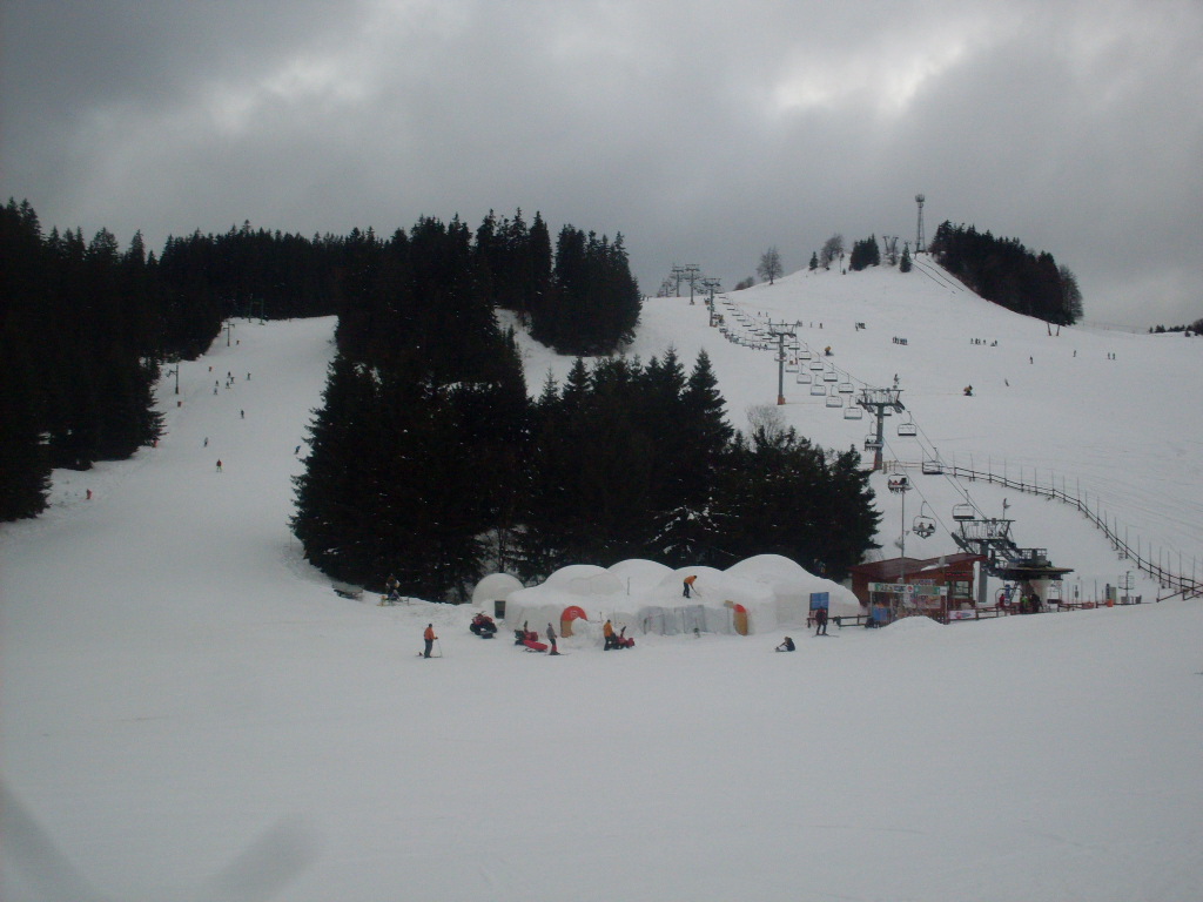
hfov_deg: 49.0
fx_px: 1321
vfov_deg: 37.7
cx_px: 602
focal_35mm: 38
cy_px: 451
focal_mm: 6.3
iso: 120
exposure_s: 1/500
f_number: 8.4
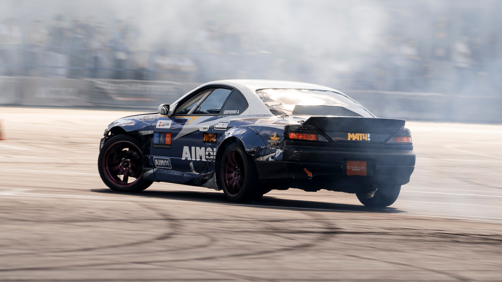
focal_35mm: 415
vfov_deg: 2.9
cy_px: 116
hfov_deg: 5.2
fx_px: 5524
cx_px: 256
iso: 100
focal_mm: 200
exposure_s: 1/125
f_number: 8
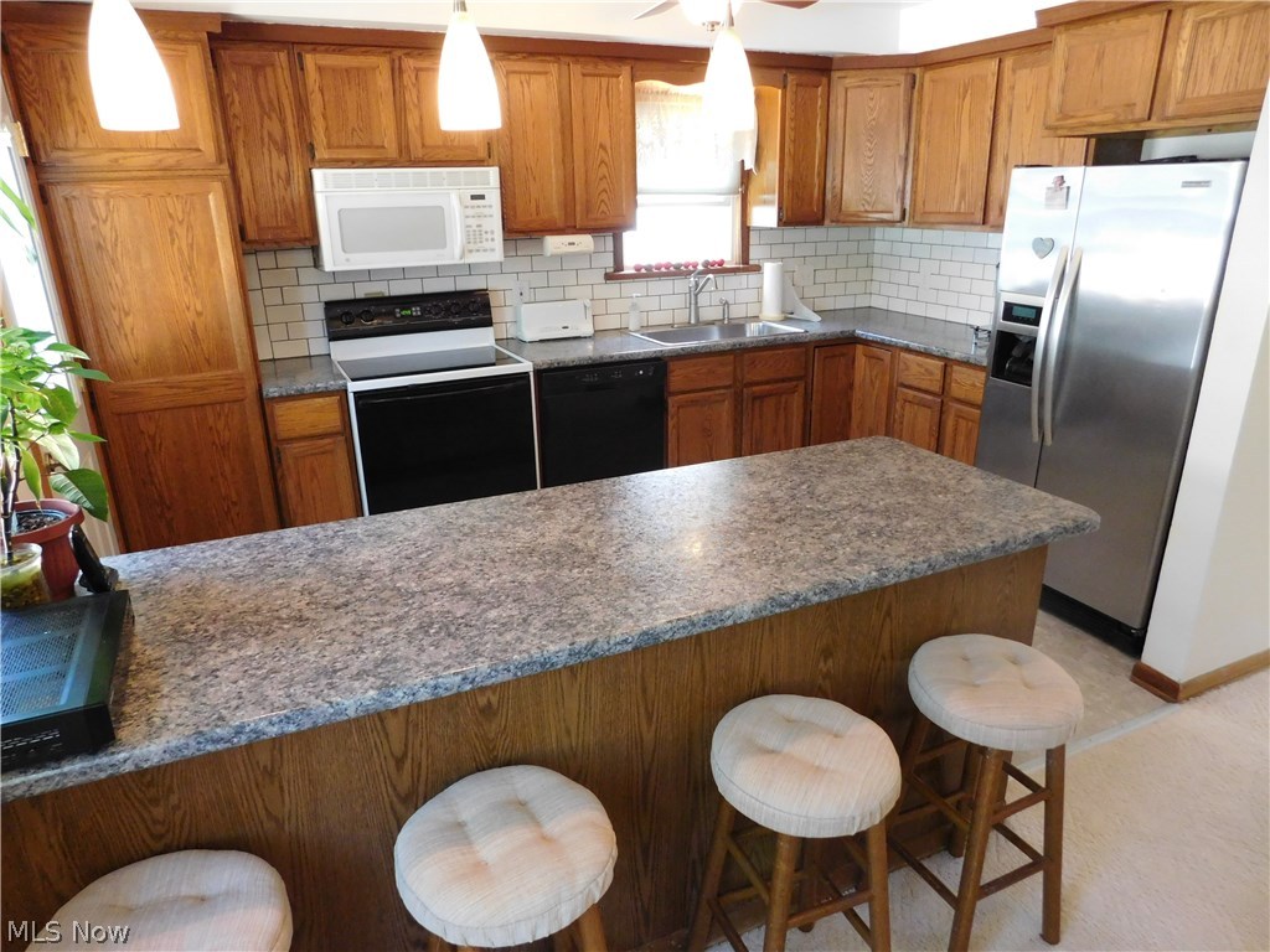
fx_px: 844
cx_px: 635
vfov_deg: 58.9
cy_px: 476
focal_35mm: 23
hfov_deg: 73.9
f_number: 3
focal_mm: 4
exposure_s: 1/30
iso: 400
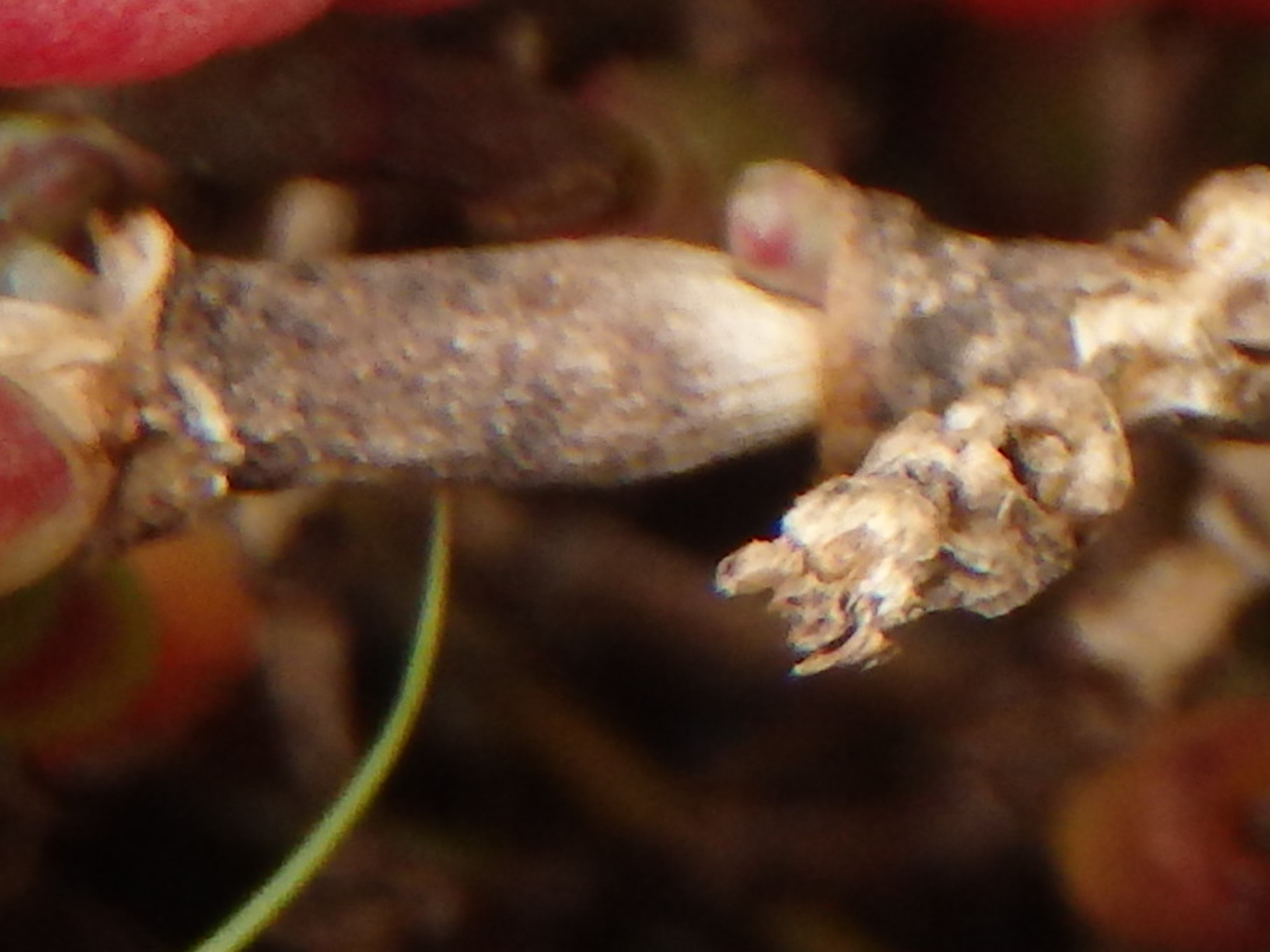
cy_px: -1098
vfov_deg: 7.5
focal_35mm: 188
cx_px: 2532
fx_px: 6896
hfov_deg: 9.8
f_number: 4.7
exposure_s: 1/125
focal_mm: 6.6
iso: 200
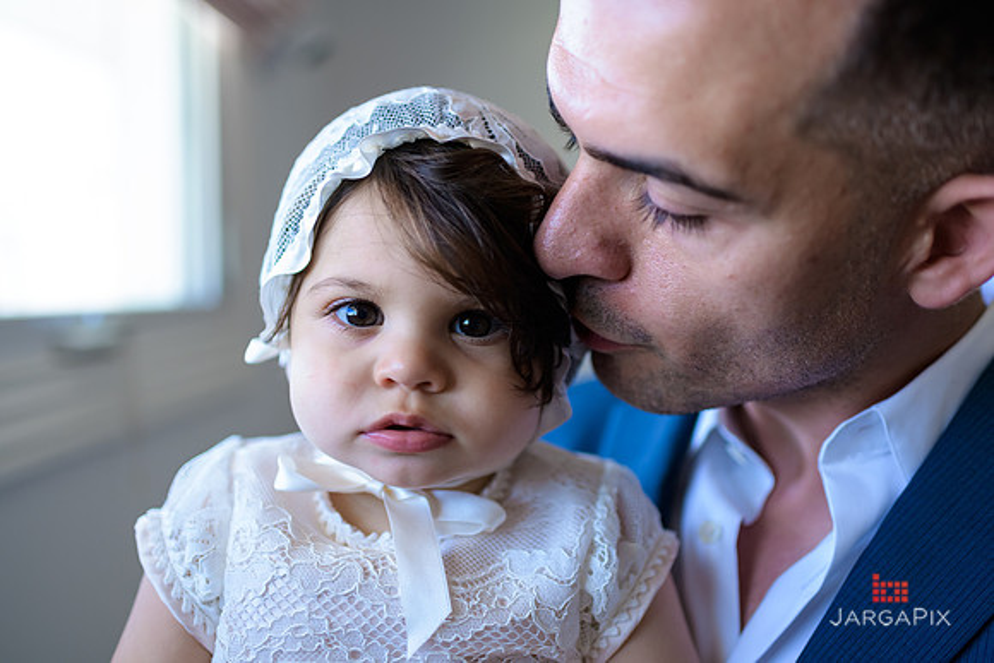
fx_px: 967
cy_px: 332
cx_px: 497
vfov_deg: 37.9
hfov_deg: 54.4
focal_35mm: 35
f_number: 2
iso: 500
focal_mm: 35
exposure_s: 1/125
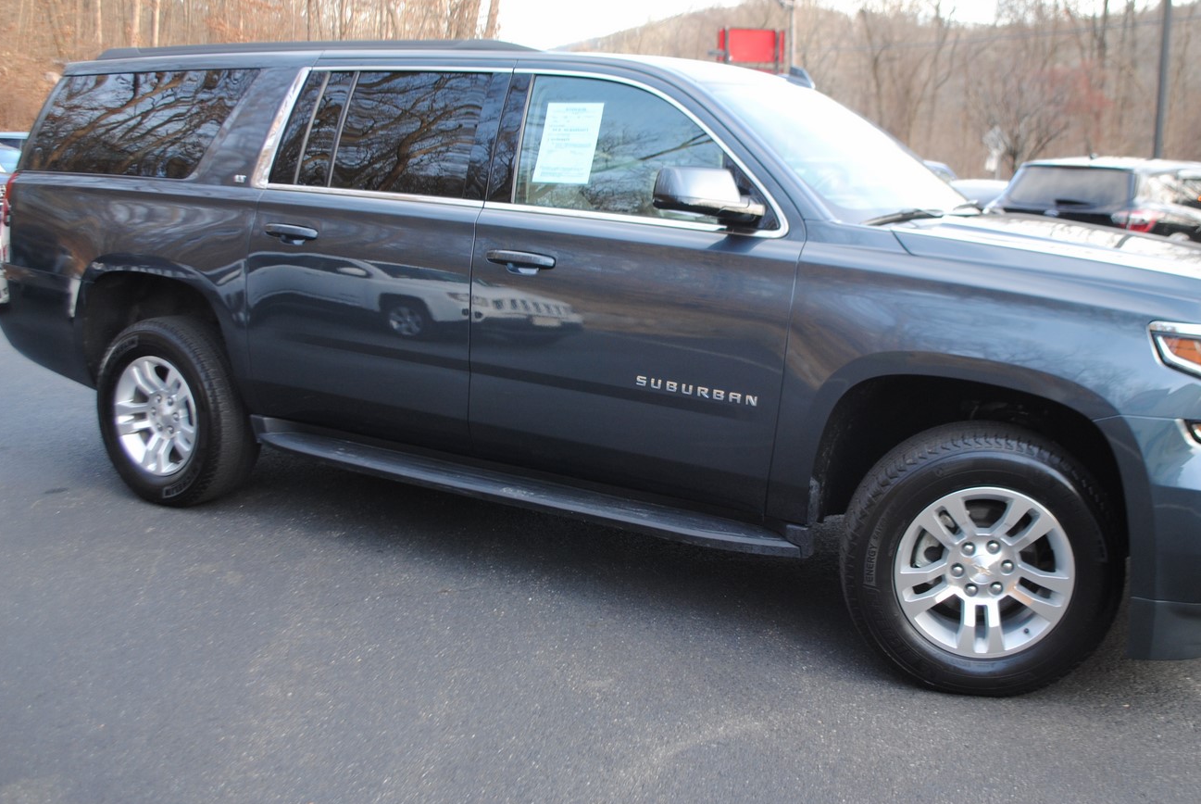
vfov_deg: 35.9
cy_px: 331
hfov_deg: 51.7
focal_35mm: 37
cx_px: 675
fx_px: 1236
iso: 200
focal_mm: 20
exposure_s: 1/60
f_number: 3.8
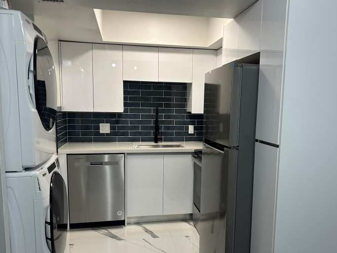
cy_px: 147
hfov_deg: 58.3
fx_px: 302
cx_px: 183
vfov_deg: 45.3
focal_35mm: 31
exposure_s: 1/105
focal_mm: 5.7
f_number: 1.5
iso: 64
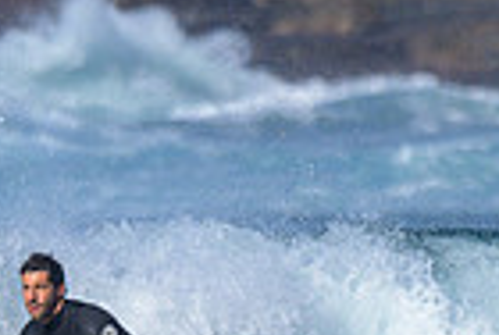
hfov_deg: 0.5
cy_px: 501
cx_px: 17
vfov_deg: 0.3
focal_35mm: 4549
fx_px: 63188
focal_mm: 800
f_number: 6.3
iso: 220
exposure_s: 1/2000
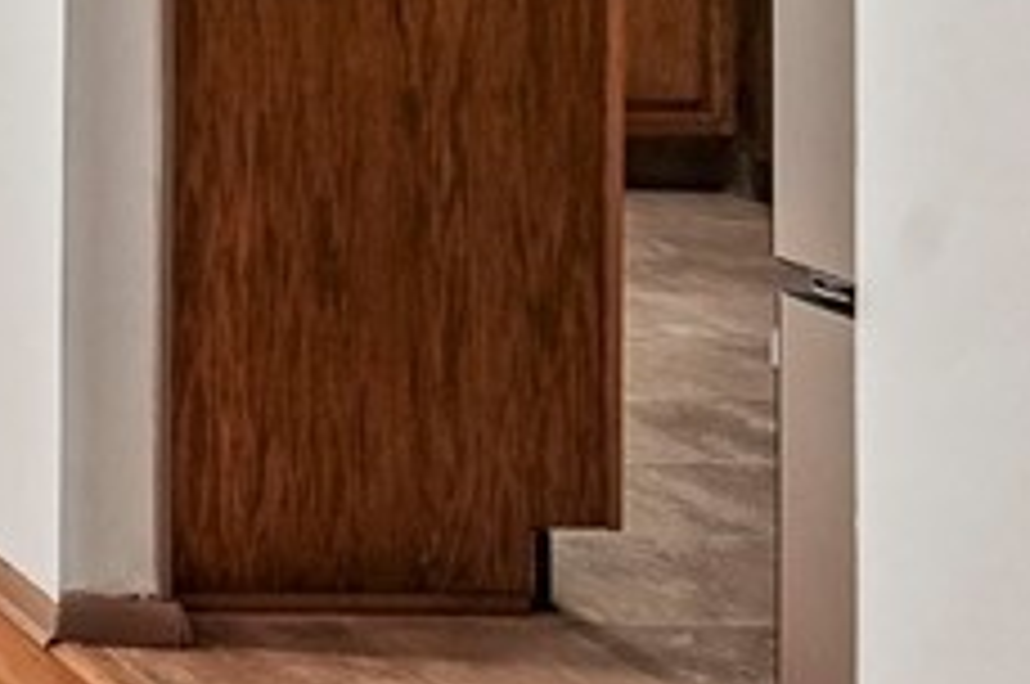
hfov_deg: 17.0
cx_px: -1250
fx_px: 1629
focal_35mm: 57
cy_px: -439
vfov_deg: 19.5
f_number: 8
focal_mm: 12
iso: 400
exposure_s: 1/25
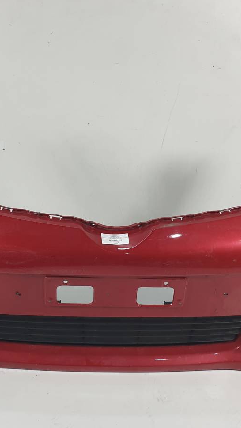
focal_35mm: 45
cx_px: 96
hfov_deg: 26.5
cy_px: 231
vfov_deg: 45.4
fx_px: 511
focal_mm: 4.3
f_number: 2.4
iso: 80
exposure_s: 1/100
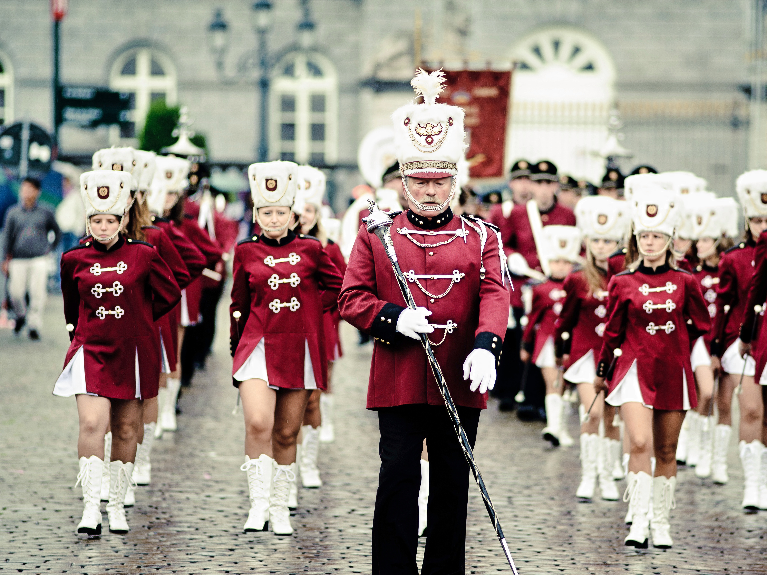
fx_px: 4343
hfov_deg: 10.1
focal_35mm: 196
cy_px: 288
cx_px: 417
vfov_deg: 7.6
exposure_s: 1/250
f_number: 2.8
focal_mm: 180
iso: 320
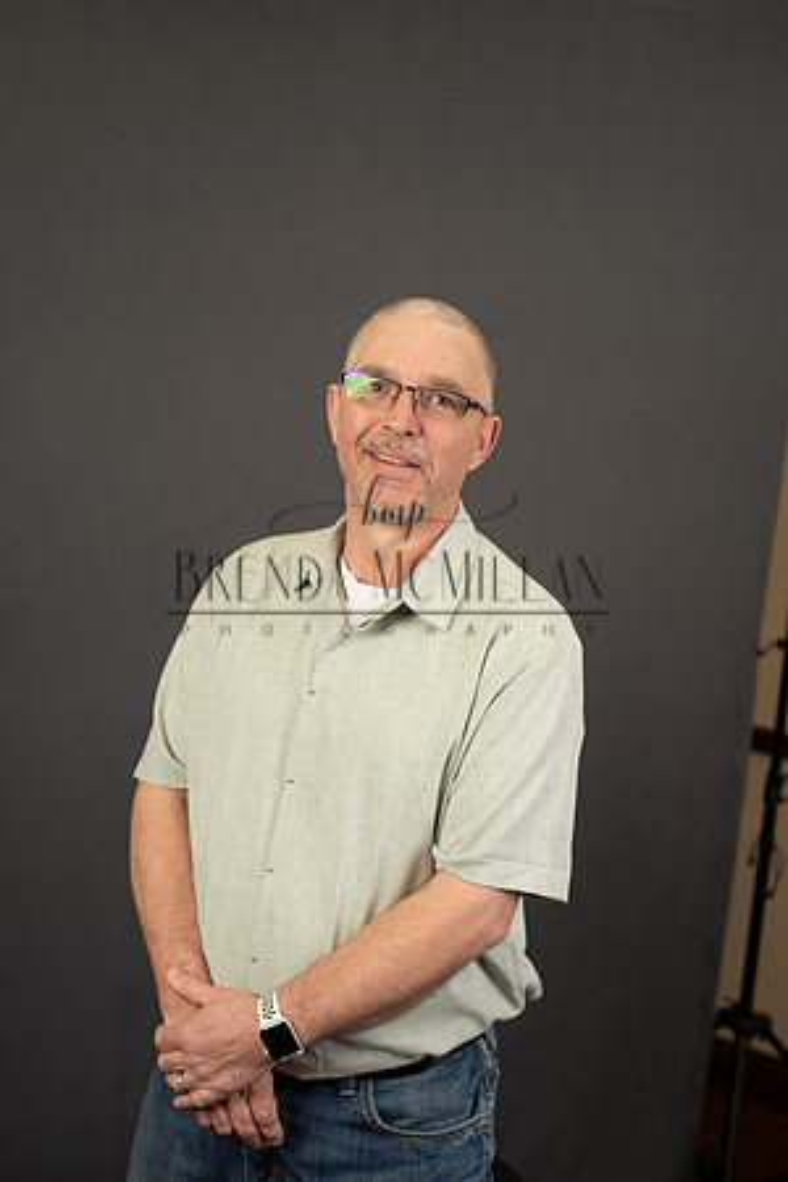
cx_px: 394
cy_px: 591
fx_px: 1642
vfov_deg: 39.6
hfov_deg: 27.0
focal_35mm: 50
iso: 160
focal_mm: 50
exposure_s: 1/160
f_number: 4.5
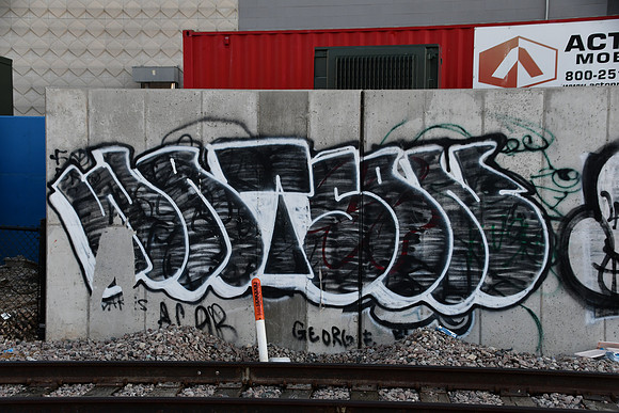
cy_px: 206
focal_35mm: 60
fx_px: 1032
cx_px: 310
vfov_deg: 22.6
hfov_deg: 33.4
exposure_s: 1/250
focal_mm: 40
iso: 200
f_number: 6.3
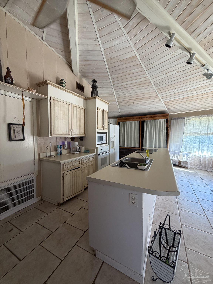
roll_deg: -0.5
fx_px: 115
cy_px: 142
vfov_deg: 102.1
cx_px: 106
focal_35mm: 14
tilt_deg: -5.1
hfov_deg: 85.7
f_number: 2.2
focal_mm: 2.22
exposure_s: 1/120
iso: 250
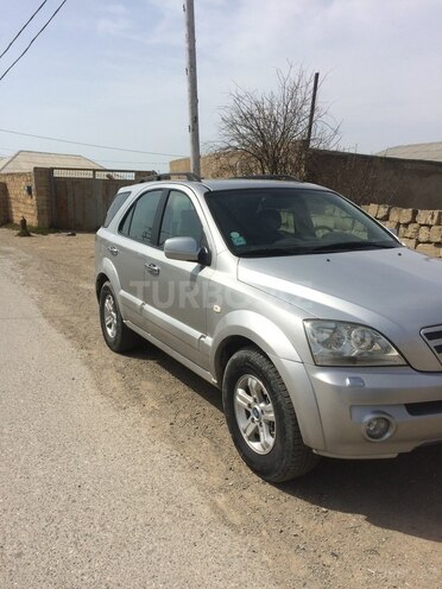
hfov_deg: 48.2
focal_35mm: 29
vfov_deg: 61.7
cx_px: 221
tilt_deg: -11.1
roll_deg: -0.3
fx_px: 494
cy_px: 294
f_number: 2.2
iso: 32
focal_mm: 4.15
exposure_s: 1/4566
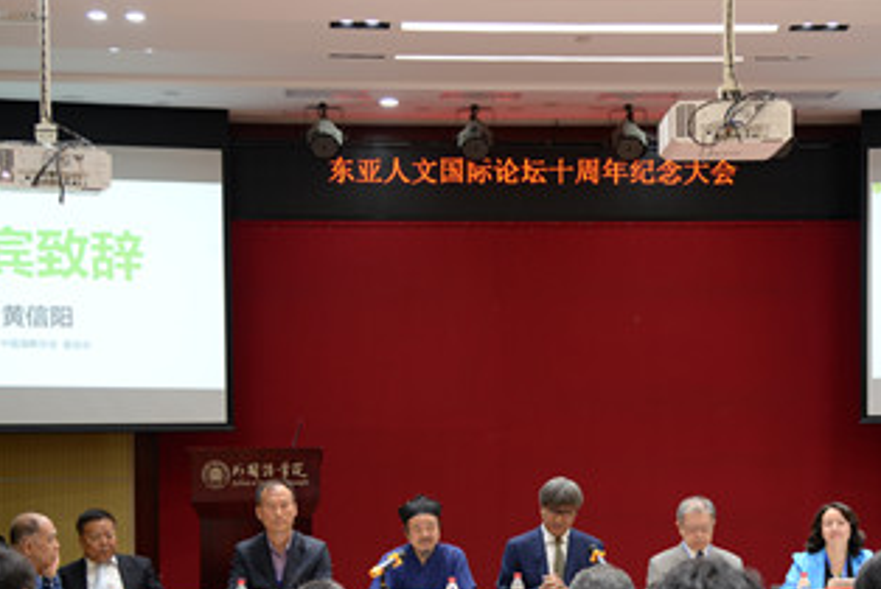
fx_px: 2229
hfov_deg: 22.3
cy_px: 461
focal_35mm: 91
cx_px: 499
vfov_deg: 15.0
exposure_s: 1/30
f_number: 4
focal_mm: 55
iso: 400
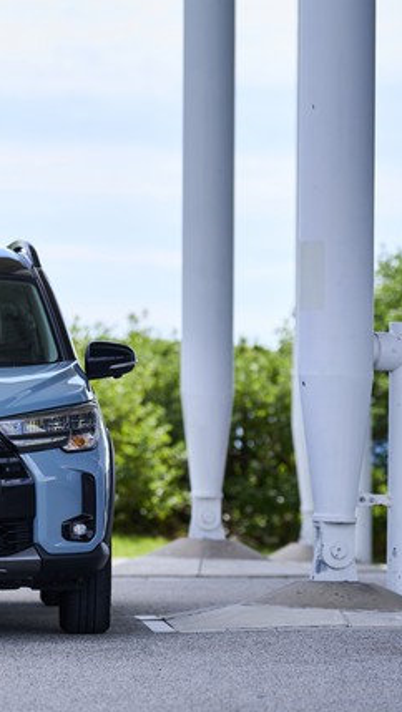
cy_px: 356
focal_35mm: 214
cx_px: -103
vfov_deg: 10.1
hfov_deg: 5.7
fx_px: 4047
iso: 160
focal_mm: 135
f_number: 2.8
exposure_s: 1/2000
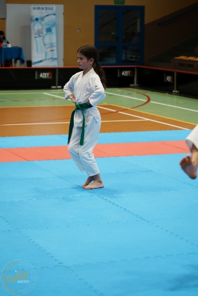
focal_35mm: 105
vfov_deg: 19.5
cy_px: 148
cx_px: 99
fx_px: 866
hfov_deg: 13.0
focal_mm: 105
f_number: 4
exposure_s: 1/100
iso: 640
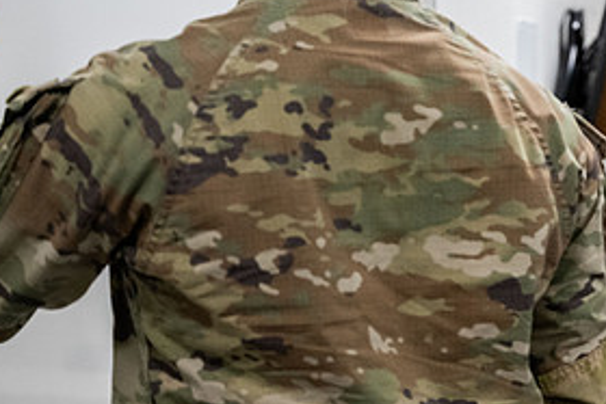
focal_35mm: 148
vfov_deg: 9.3
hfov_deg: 13.7
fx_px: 2493
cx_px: 578
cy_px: 163
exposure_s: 1/400
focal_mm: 70
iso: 2500
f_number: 4
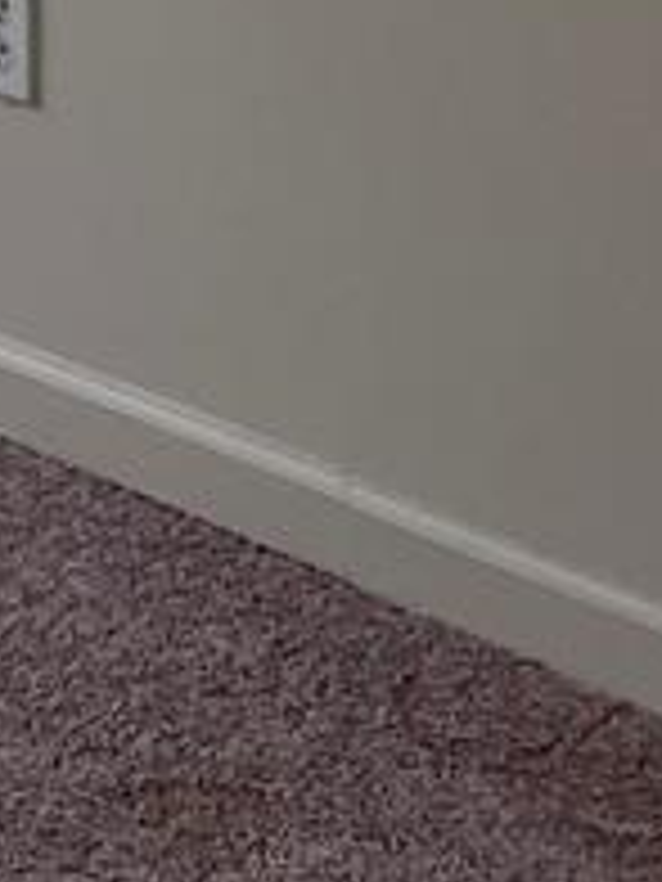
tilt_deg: -7.2
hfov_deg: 9.2
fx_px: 3468
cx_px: -1153
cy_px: -698
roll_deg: -0.2
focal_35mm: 136
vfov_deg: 13.1
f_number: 1.5
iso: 125
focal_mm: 5.7
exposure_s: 1/100
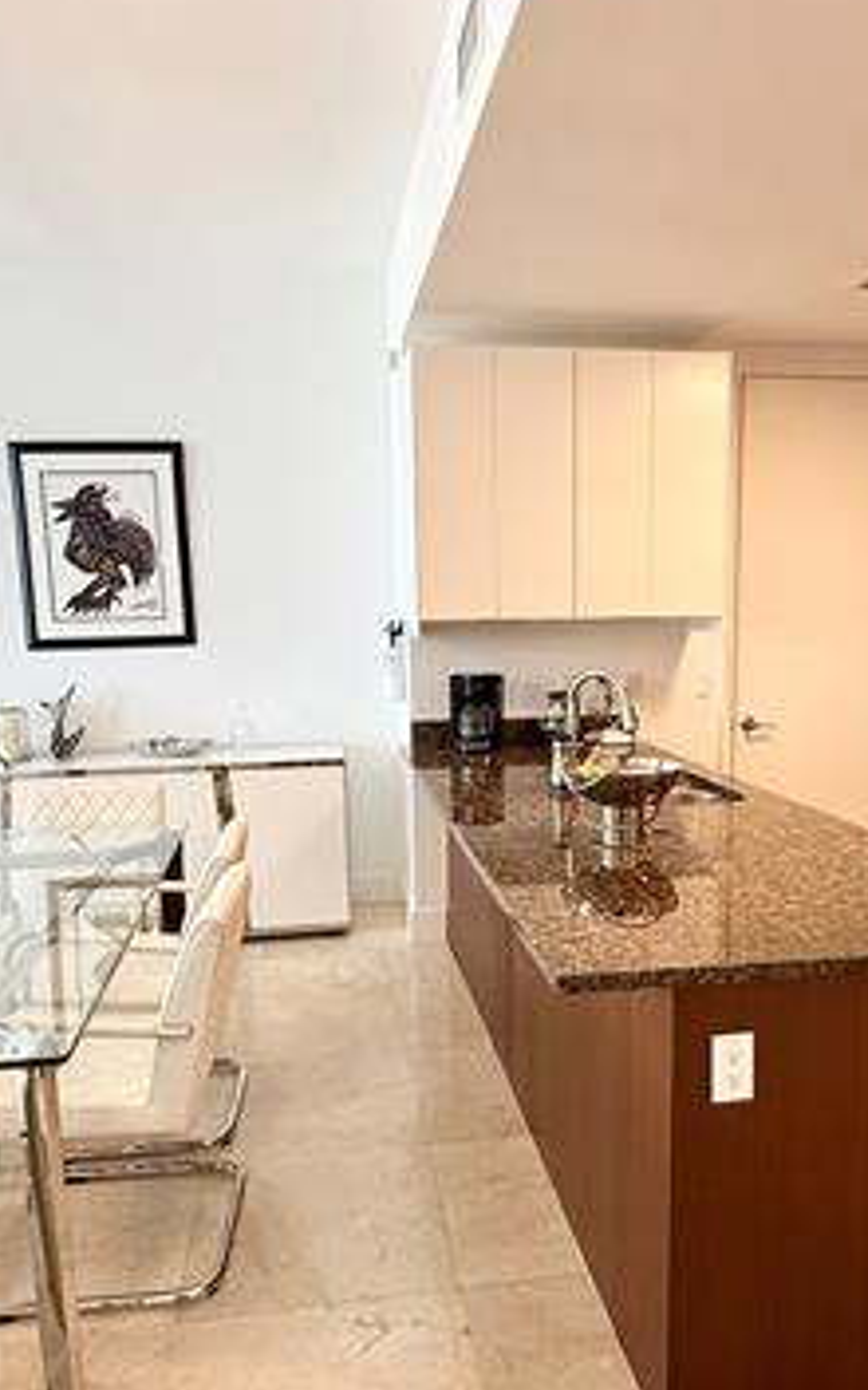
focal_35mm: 27
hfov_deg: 46.0
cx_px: 470
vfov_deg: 68.2
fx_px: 1022
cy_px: 762
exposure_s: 1/120
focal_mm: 2.22
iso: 200
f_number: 2.2
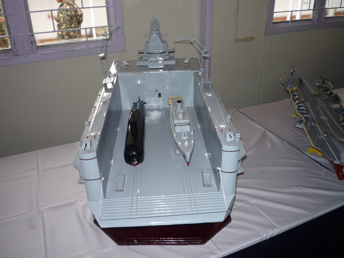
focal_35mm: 32
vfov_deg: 44.2
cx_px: 172
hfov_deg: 56.8
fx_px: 318
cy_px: 129
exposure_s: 1/30
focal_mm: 5.2
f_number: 3.3
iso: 100
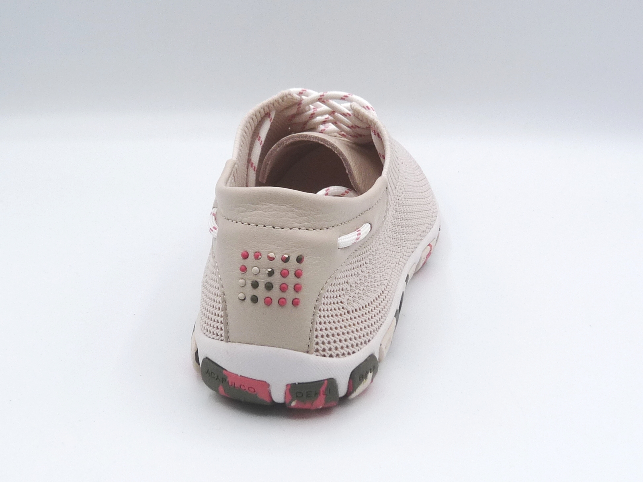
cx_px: 322
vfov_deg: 29.1
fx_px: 929
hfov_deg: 38.2
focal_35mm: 50
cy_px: 241
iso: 100
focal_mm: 4.9
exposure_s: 1/200
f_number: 5.6
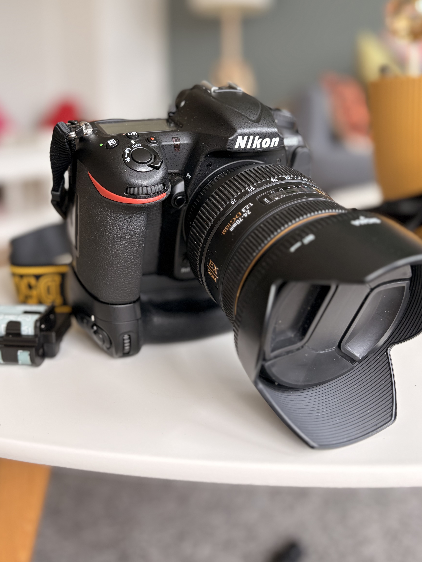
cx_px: 211
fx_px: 520
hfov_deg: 44.2
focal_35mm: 32
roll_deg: +0.1
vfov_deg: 56.4
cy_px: 228
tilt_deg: -12.7
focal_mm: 5.96
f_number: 1.6
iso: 125
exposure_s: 1/79
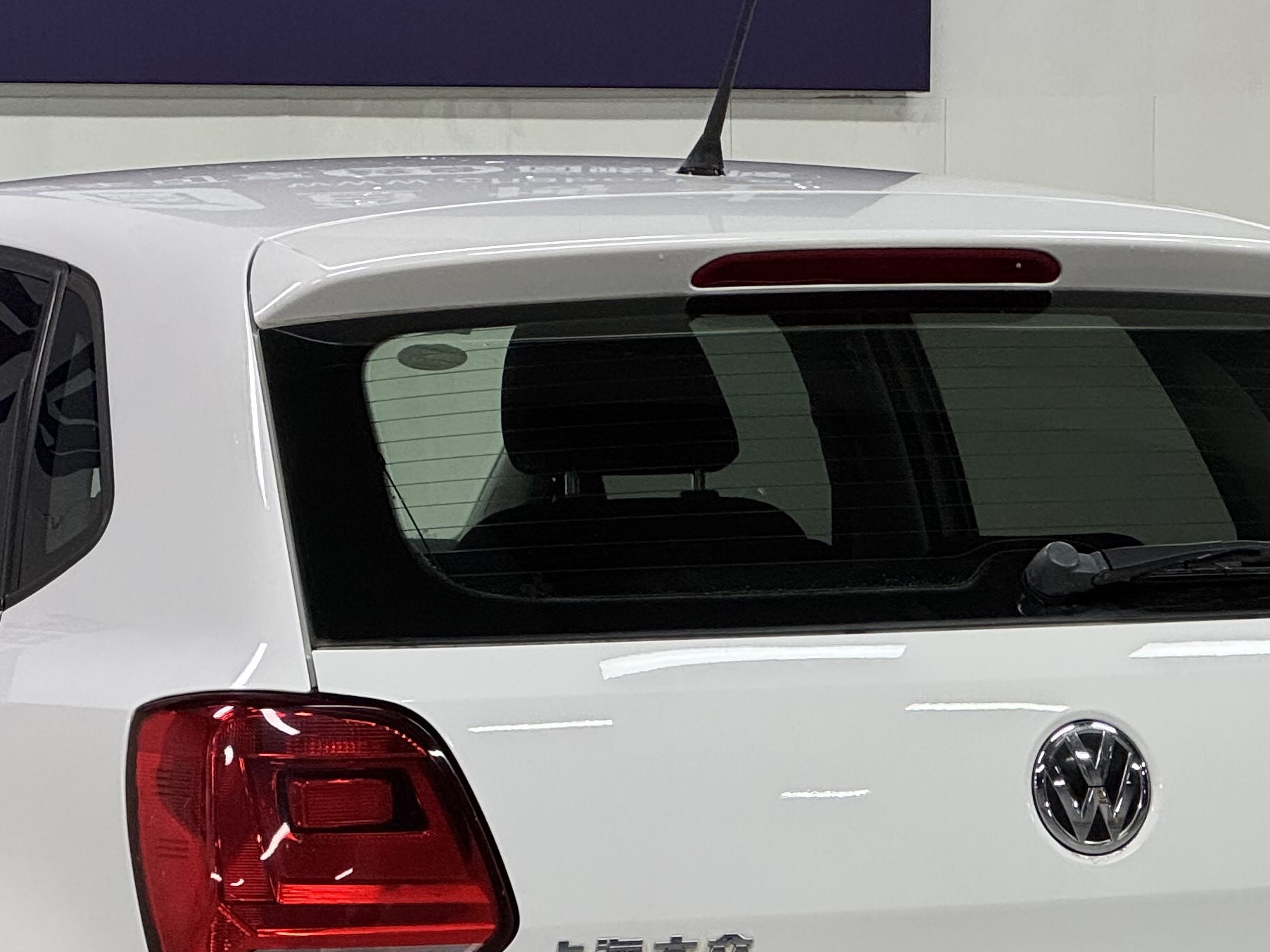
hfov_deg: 11.5
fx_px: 6311
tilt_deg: -5.6
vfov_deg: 8.6
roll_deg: +0.3
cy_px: 979
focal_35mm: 172
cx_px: 504
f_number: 2.8
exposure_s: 1/50
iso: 160
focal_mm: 9
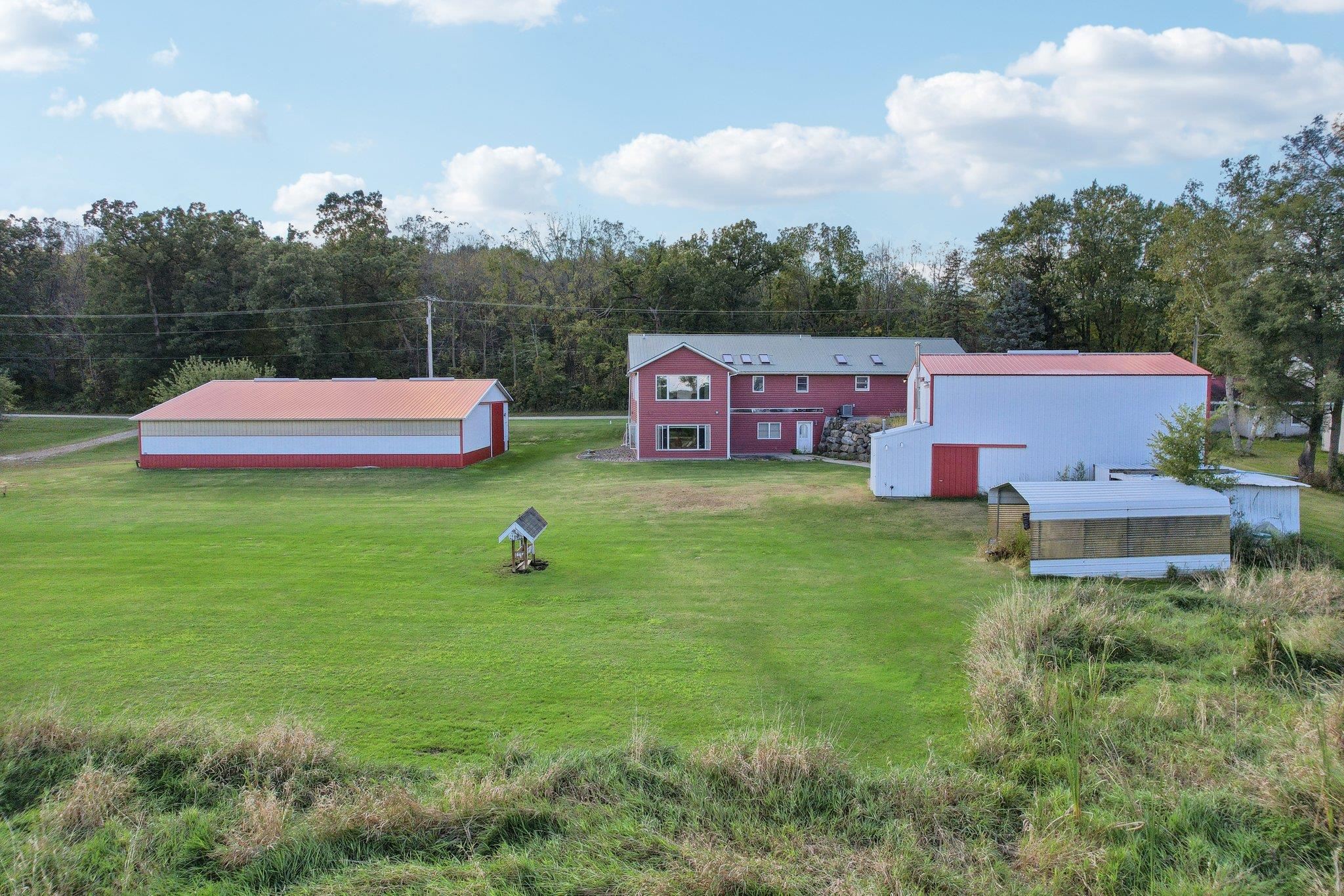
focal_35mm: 22
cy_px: 448
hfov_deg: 78.6
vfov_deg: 57.2
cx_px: 672
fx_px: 821
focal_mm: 8.4
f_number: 2.8
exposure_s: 1/1250
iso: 100
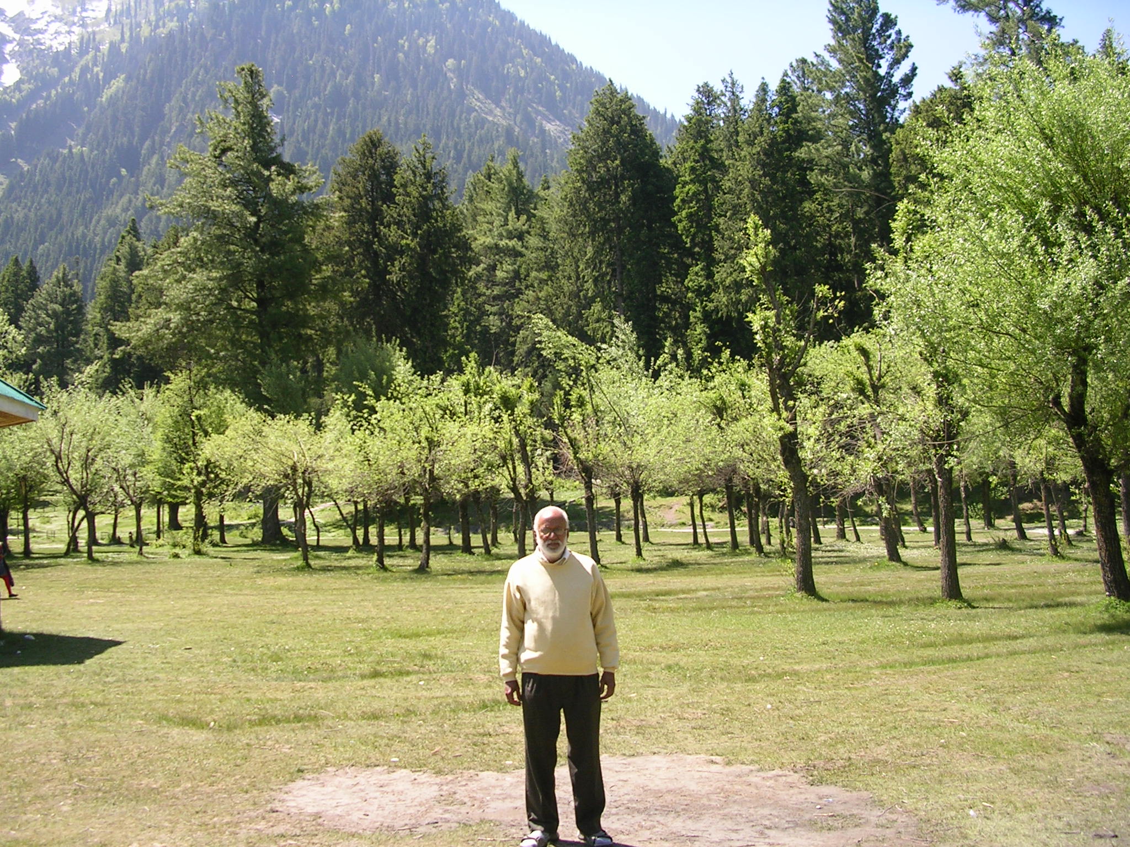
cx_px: 565
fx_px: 1240
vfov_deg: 37.7
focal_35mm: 38
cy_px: 424
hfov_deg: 49.0
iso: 50
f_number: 2.8
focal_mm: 5.8
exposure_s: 1/357
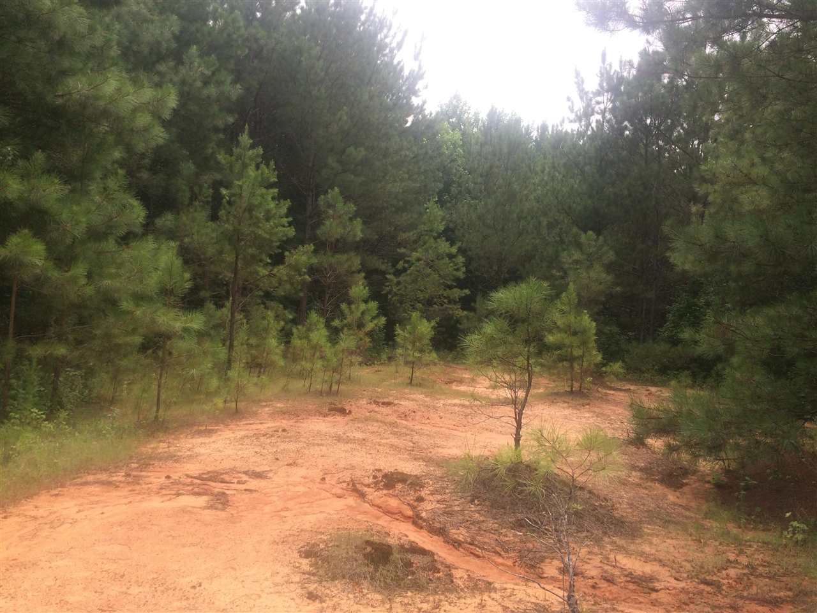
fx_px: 684
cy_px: 306
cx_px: 408
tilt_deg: -3.8
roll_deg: -1.2
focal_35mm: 29
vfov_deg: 48.2
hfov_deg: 61.7
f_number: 2.2
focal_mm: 4.15
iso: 32
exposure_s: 1/838
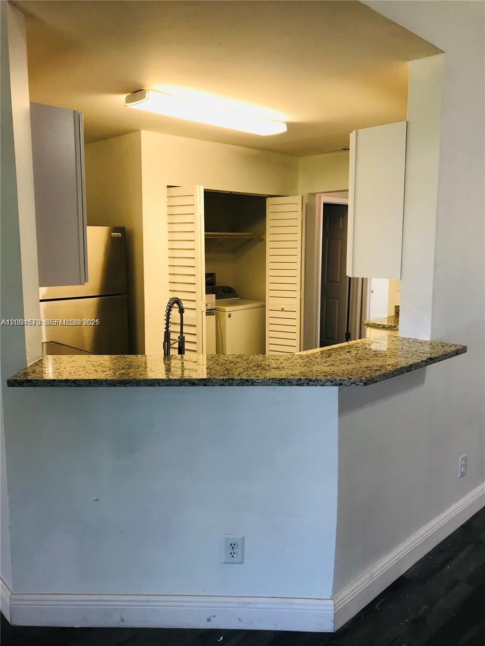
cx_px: 242
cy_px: 323
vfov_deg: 63.4
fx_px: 523
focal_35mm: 28
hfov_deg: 49.7
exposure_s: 1/60
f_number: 1.8
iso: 32
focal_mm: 3.99
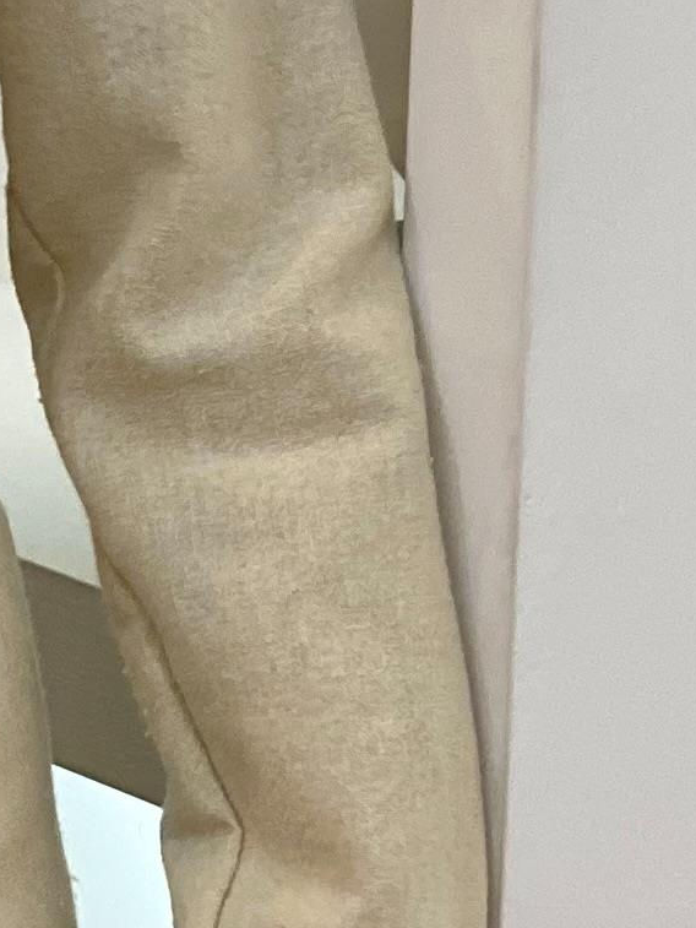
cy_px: -43
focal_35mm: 277
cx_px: -473
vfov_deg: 7.1
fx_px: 7424
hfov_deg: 5.3
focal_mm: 6
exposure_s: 1/100
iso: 80
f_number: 2
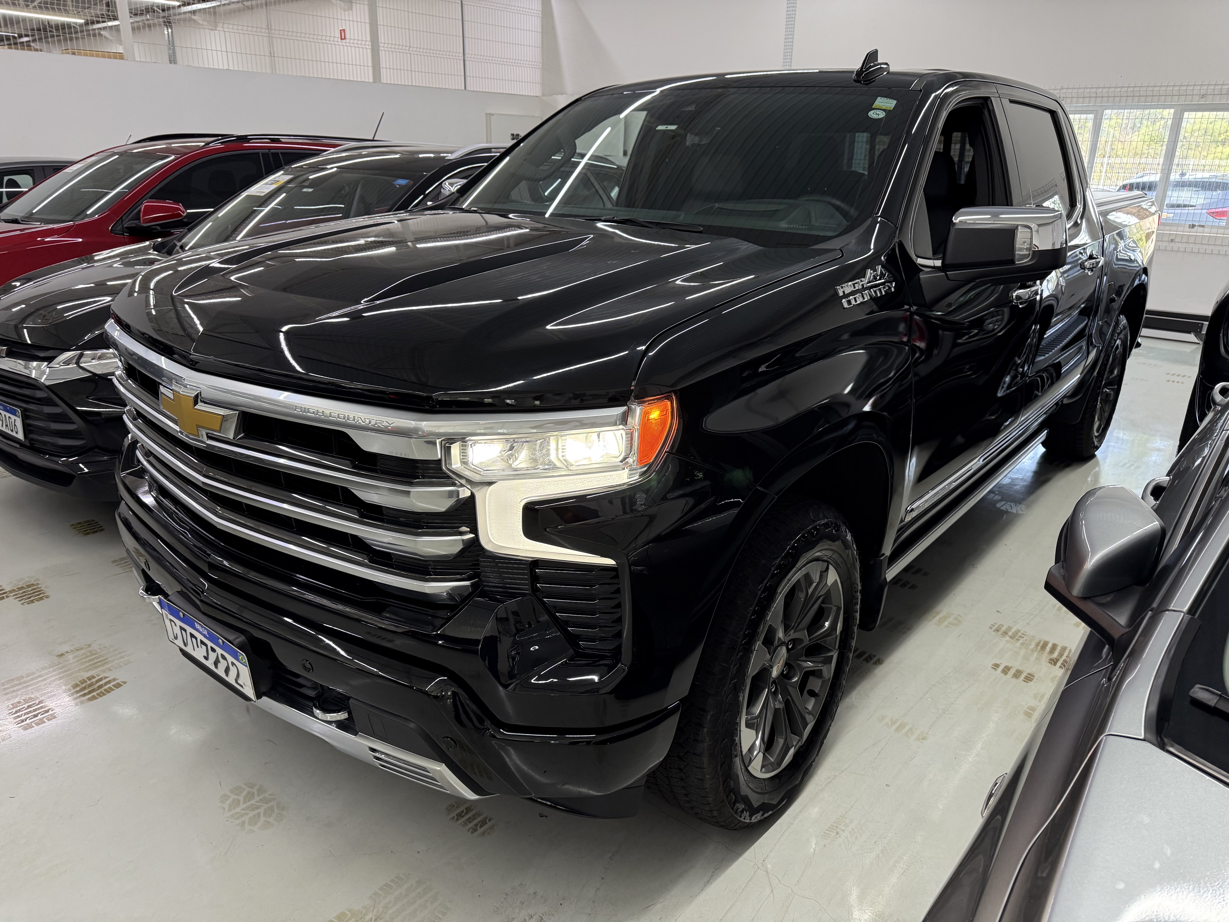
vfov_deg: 56.8
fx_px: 852
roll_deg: -1.5
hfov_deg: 71.6
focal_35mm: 24
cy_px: 461
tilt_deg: -19.5
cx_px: 614
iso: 250
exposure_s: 1/74
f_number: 1.78
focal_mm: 6.76
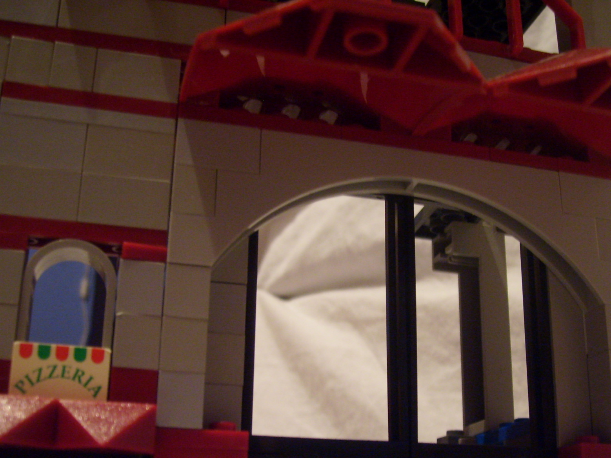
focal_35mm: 46
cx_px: 331
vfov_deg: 31.3
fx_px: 812
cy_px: 299
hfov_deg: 41.2
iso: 200
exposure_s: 1/2
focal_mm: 5.8
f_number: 2.8
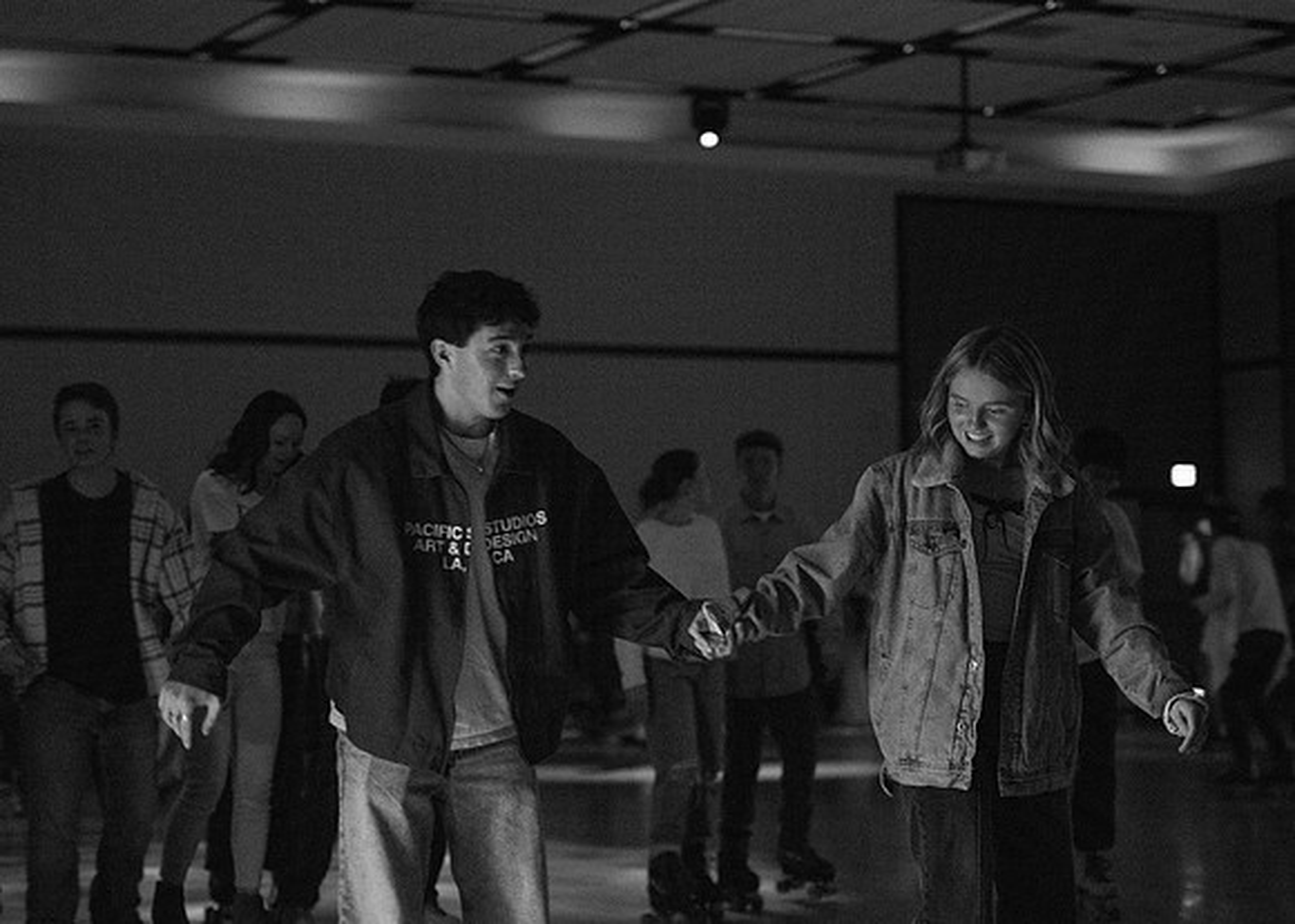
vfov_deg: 16.6
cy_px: 462
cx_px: 601
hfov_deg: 23.2
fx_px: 3159
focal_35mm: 86
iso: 6400
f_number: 2.8
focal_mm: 82
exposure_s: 1/125
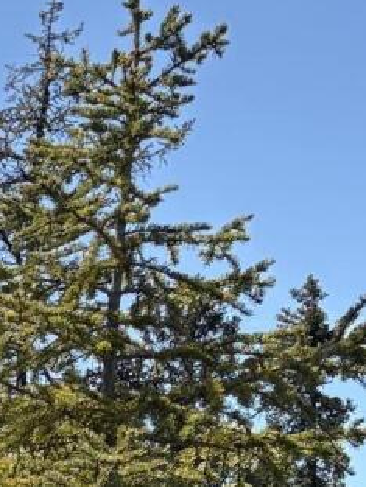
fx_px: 2339
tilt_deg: -6.4
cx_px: -737
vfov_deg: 10.8
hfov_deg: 7.8
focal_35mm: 166
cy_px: 994
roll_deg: -0.7
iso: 50
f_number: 1.6
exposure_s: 1/3279
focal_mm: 5.96
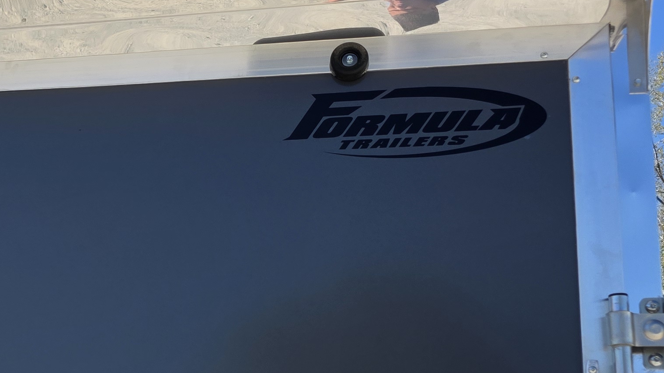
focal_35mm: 66
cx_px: -14
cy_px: 300
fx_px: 1162
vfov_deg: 18.1
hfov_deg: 29.6
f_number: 1.7
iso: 80
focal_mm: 6.3
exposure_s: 1/3697
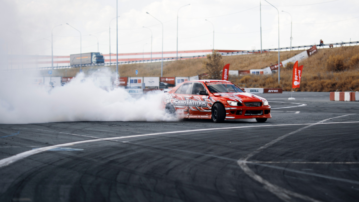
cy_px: 112
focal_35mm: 117
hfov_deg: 18.3
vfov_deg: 10.4
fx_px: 1113
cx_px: 217
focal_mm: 85
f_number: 1.8
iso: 100
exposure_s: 1/250
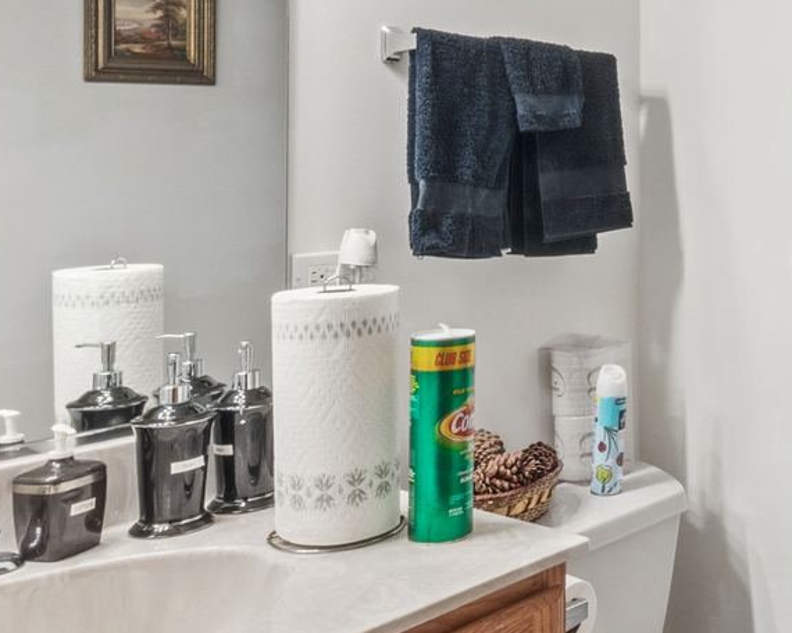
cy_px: 58
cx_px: 823
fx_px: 938
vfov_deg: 35.1
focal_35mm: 40
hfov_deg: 39.4
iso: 400
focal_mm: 10
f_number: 20
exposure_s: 1.6
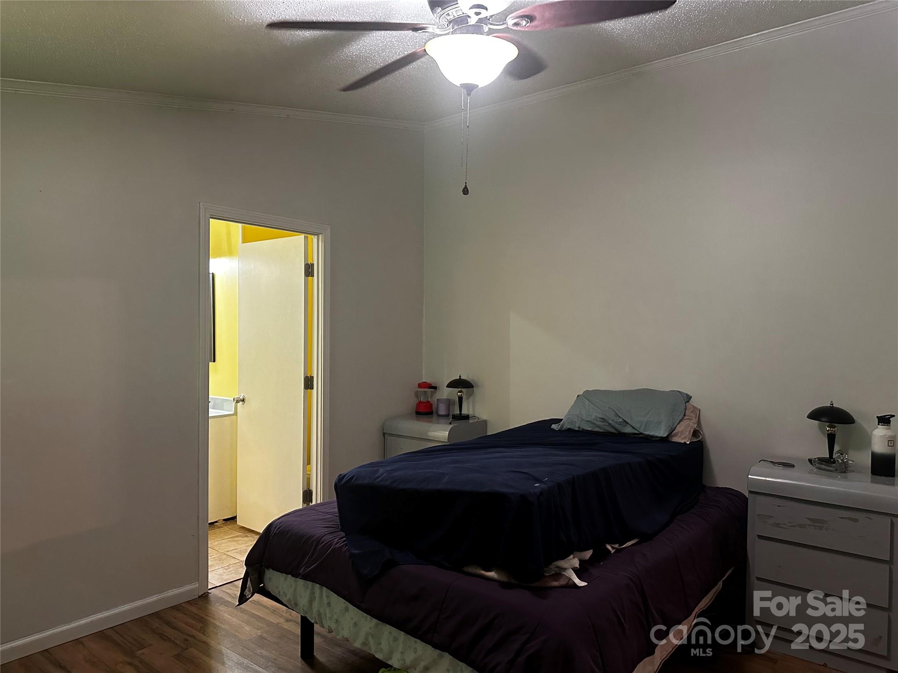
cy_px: 336
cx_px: 449
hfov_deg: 71.6
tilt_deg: -0.1
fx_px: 623
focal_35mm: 24
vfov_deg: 56.8
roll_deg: -0.4
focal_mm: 6.86
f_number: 1.78
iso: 500
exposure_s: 1/60
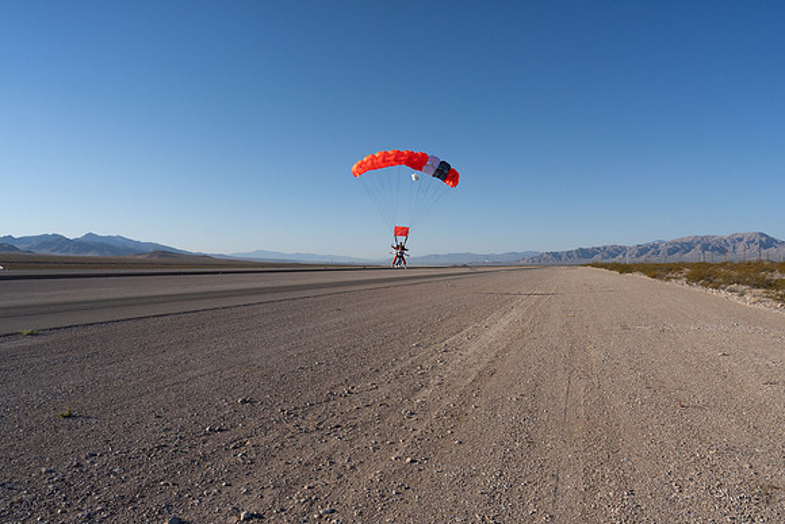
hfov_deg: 73.7
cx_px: 392
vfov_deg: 53.2
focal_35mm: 24
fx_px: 523
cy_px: 262
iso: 800
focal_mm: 24
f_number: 11
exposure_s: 1/2000
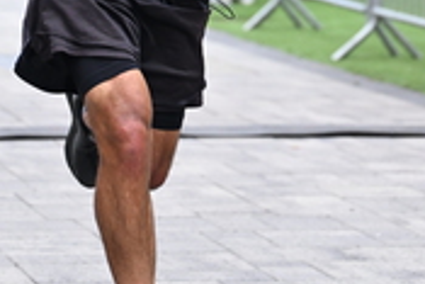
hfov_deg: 9.3
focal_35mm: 220
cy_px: -160
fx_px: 2599
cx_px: 174
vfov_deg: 6.2
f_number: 2.8
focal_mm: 70
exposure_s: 1/1250
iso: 1250
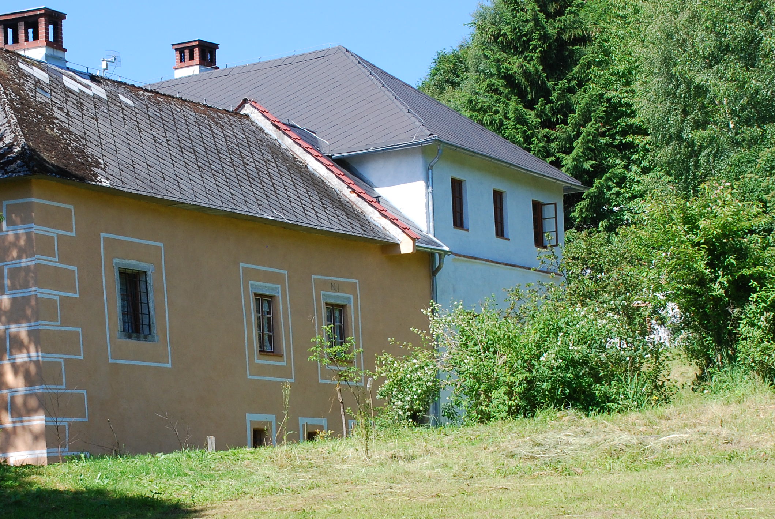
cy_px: 384
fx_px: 2067
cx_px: 275
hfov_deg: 21.2
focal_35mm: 96
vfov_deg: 14.3
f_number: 10
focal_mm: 35
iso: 200
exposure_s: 1/160
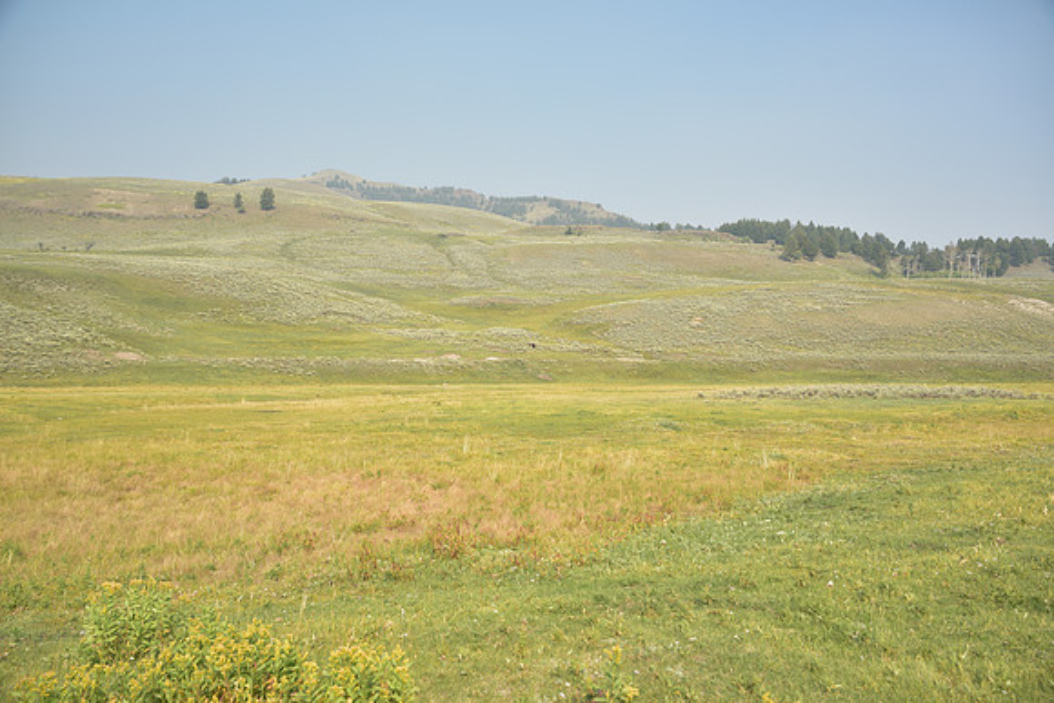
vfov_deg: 42.3
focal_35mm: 31
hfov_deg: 60.3
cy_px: 352
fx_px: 908
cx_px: 527
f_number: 5.6
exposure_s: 1/125
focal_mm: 31
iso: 64
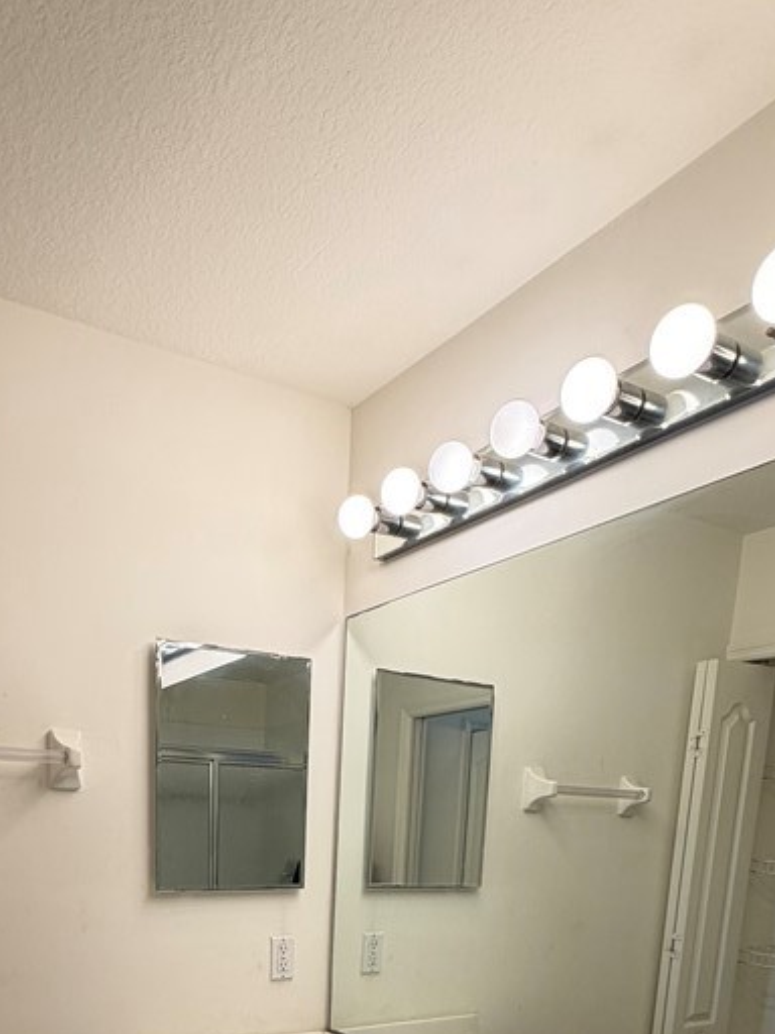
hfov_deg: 49.0
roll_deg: -1.7
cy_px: 998
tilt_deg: -11.1
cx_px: 266
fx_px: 836
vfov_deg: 52.5
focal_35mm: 28
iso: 100
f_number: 2.2
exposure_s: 1/120
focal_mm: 2.22
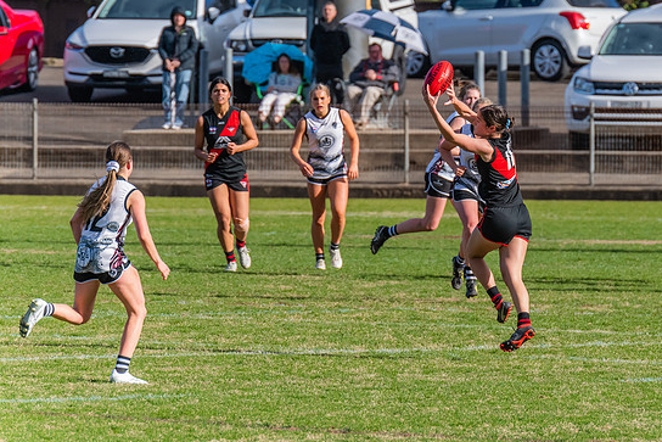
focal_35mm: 678
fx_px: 12470
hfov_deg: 3.0
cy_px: 151
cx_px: 511
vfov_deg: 2.0
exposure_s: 1/1250
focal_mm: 420
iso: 800
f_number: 9
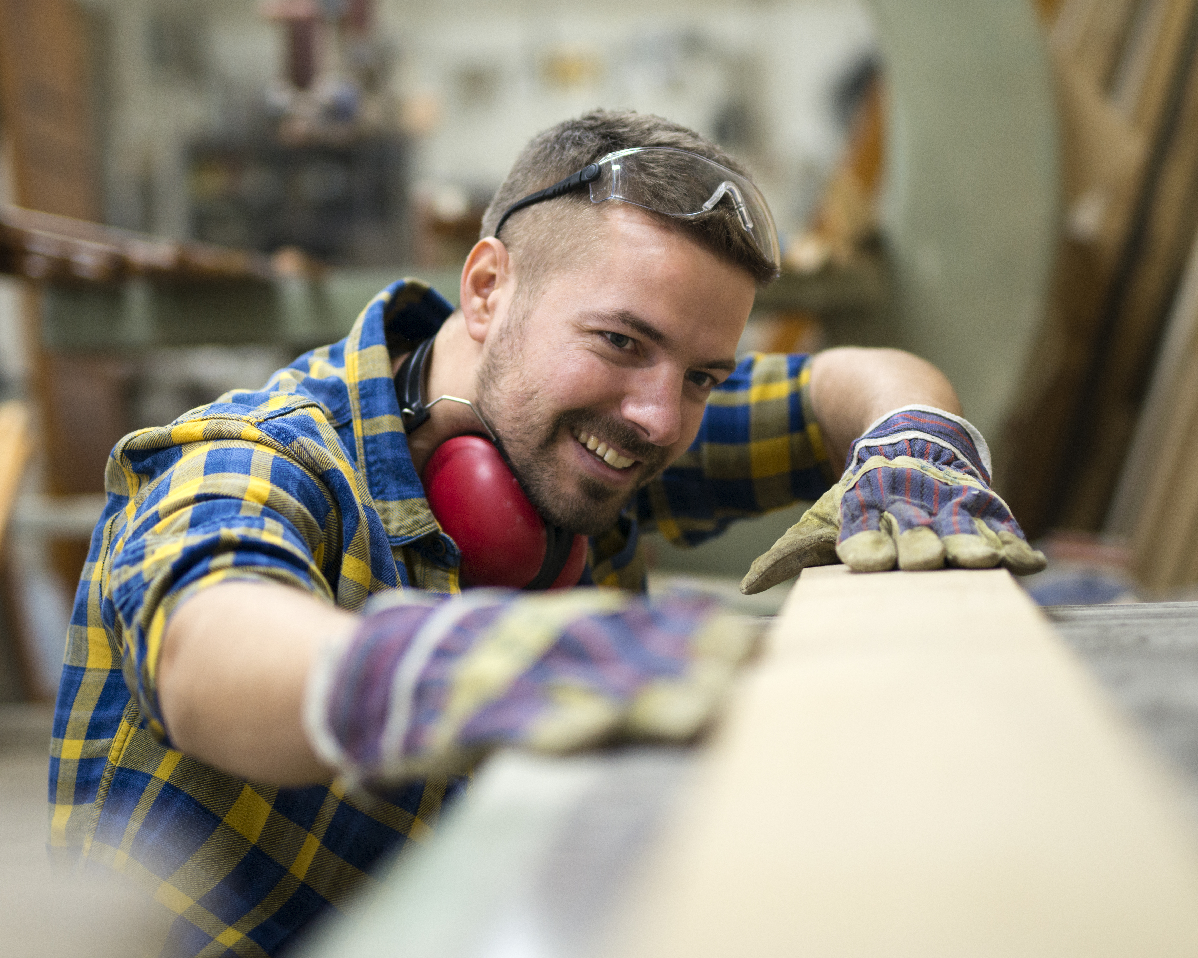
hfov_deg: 25.7
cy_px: 400
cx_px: 578
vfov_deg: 20.7
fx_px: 2624
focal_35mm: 74
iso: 640
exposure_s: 1/160
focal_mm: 50
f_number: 1.4
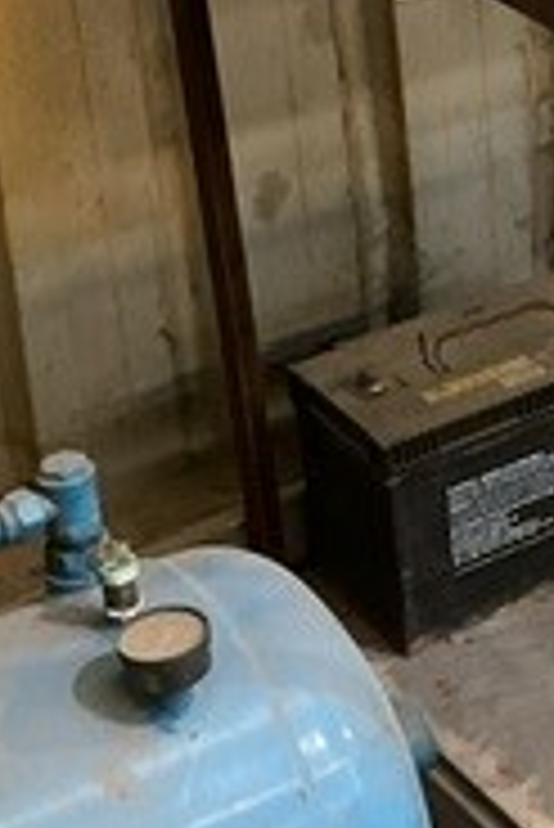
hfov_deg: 11.7
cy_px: 166
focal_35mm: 105
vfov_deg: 19.2
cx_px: 1117
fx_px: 2419
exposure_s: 1/60
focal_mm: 3
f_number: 1.8
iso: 250
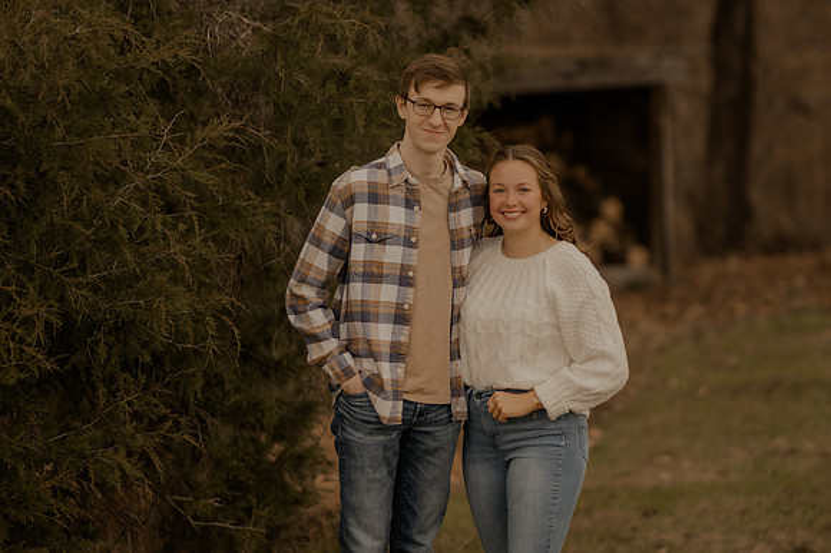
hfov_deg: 16.1
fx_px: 2930
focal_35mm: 127
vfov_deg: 10.8
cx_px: 416
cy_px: 276
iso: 200
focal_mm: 85
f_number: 1.4
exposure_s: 1/800
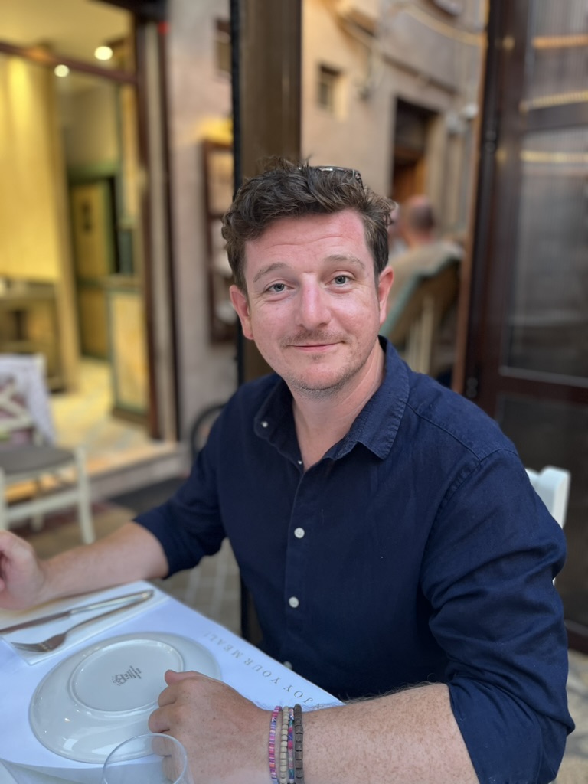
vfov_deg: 67.3
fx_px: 589
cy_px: 392
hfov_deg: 53.1
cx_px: 294
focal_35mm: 26
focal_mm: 5.1
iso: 200
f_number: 1.6
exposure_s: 1/50
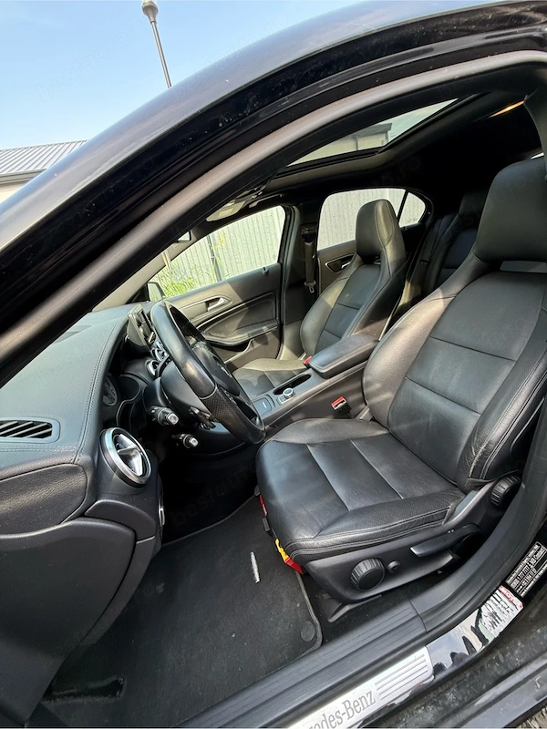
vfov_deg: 102.1
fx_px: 295
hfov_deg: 85.7
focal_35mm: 14
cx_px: 274
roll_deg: +12.0
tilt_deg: -22.9
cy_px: 364
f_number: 2.2
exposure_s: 1/99
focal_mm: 2.22
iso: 100
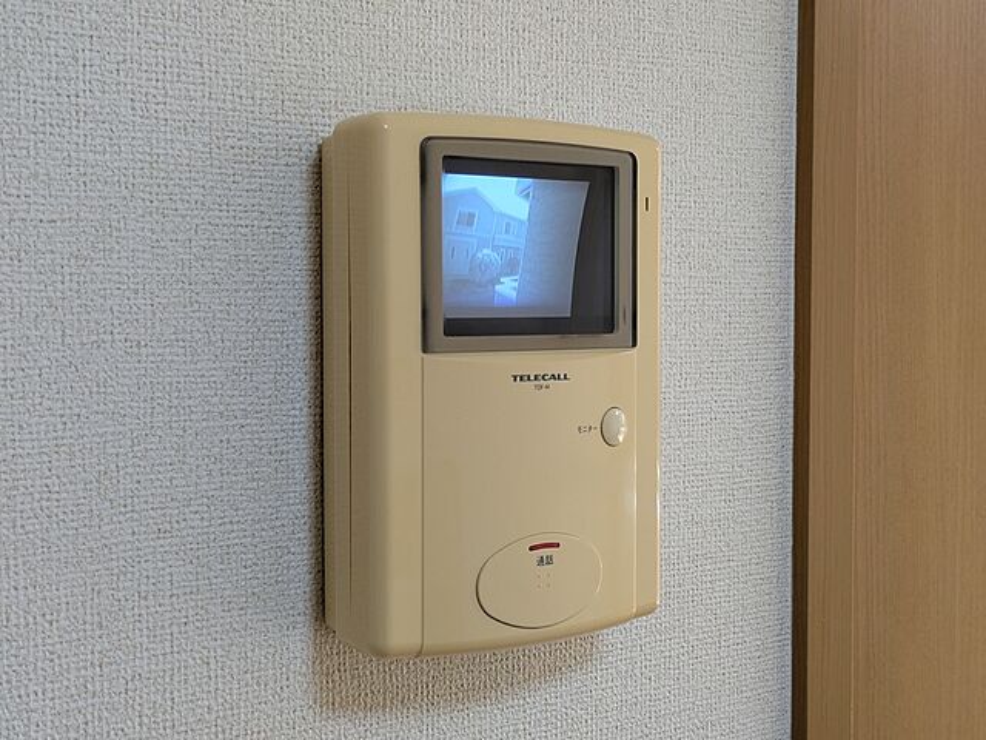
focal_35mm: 51
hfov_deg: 37.5
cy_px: 370
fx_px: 1453
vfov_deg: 28.6
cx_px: 493
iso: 73
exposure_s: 1/120
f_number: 1.89
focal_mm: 5.43
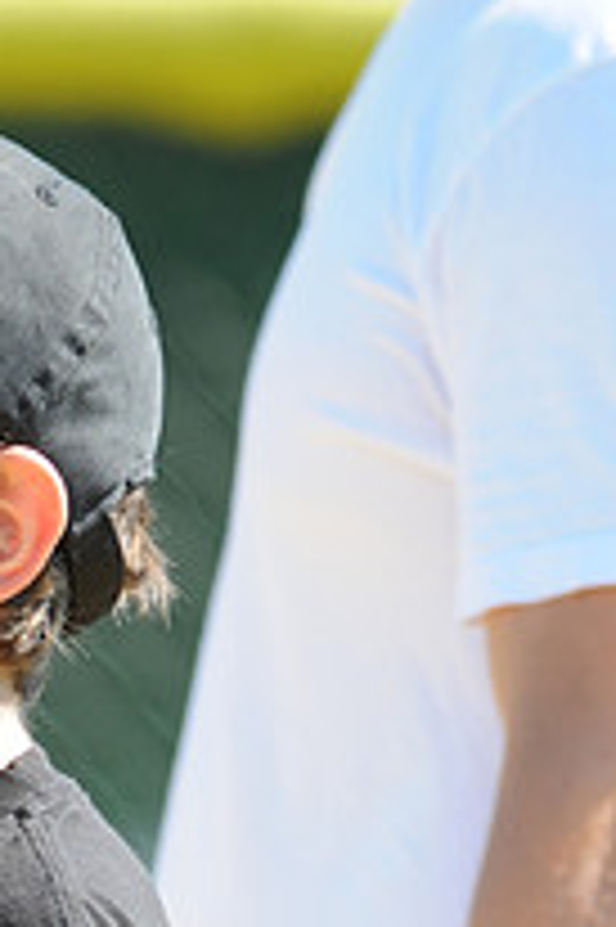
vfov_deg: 1.6
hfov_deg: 1.1
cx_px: -191
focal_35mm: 1269
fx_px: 32623
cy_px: 1228
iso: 200
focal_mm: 300
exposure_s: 1/500
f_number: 4
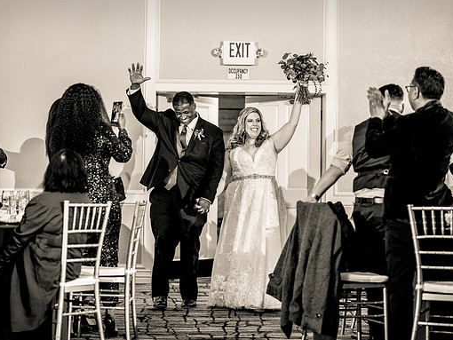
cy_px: 170
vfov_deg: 18.0
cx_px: 225
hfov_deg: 23.8
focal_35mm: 82
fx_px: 1074
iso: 500
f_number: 1.2
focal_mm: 50
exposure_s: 1/250
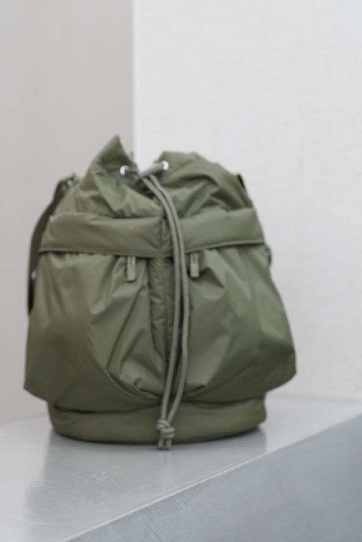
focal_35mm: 105
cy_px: 271
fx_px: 1584
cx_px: 181
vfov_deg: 19.5
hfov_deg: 13.0
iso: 1000
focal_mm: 70
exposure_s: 1/125
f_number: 2.8
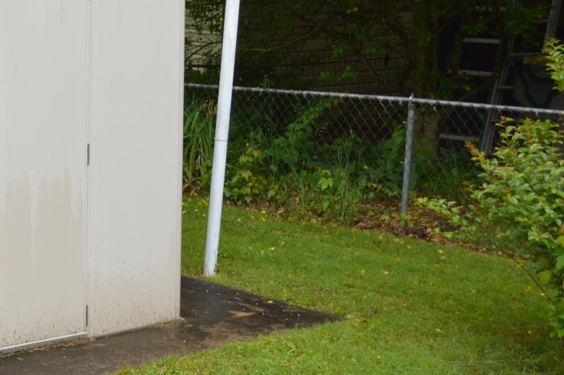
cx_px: -39
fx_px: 1299
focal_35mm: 83
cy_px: 134
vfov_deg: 16.4
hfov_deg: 23.2
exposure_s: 1/160
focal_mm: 24
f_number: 4
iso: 100
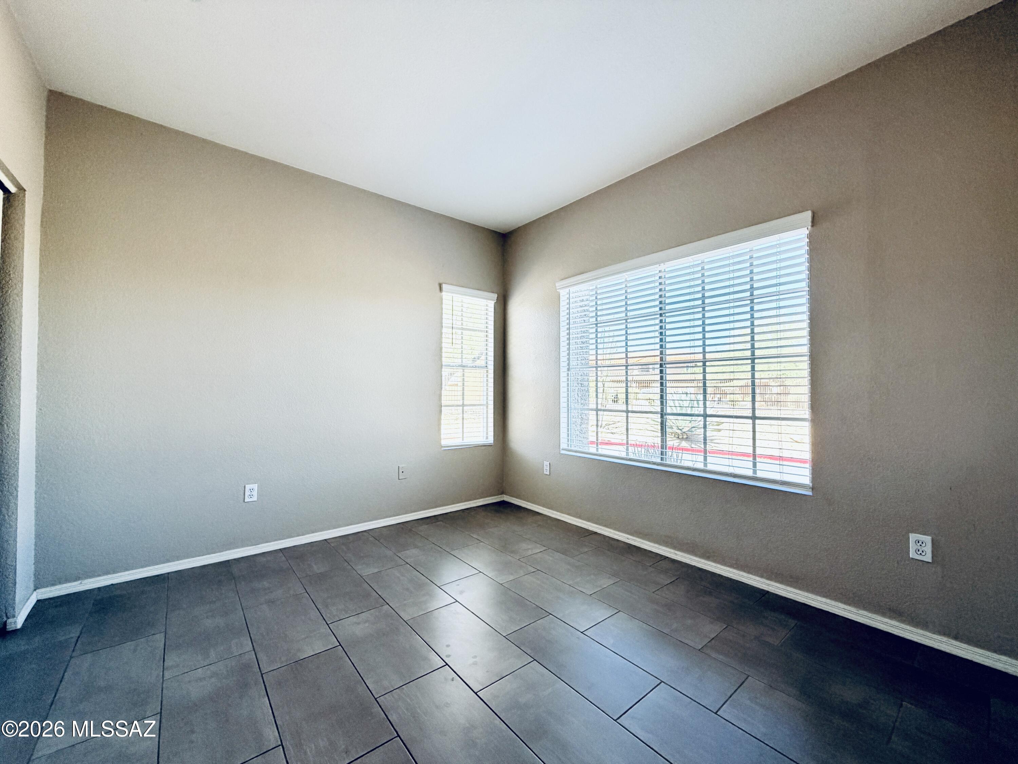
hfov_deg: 102.1
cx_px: 509
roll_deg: -0.4
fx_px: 412
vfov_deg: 85.7
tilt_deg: +1.7
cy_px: 382
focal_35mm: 14
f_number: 2.2
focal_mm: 2.22
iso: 100
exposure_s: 1/121
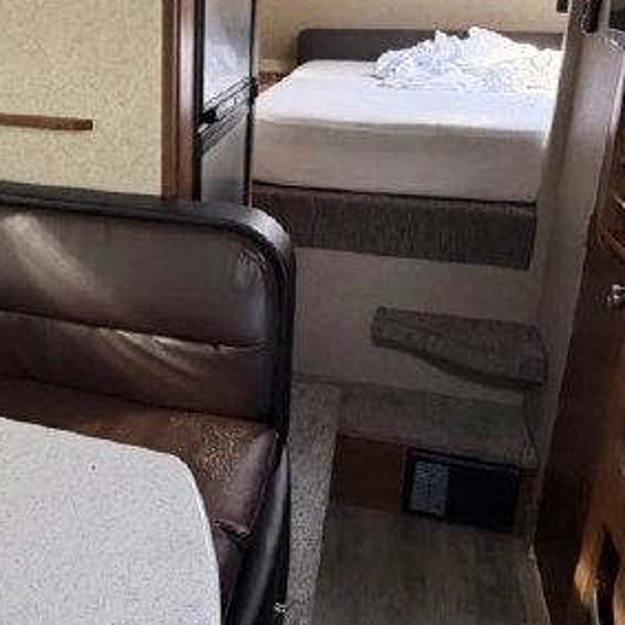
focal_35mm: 35
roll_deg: +1.5
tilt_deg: -18.8
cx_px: 168
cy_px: 205
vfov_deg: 46.4
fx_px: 715
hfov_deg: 45.8
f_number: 2.2
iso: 320
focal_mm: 2.22
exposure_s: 1/60
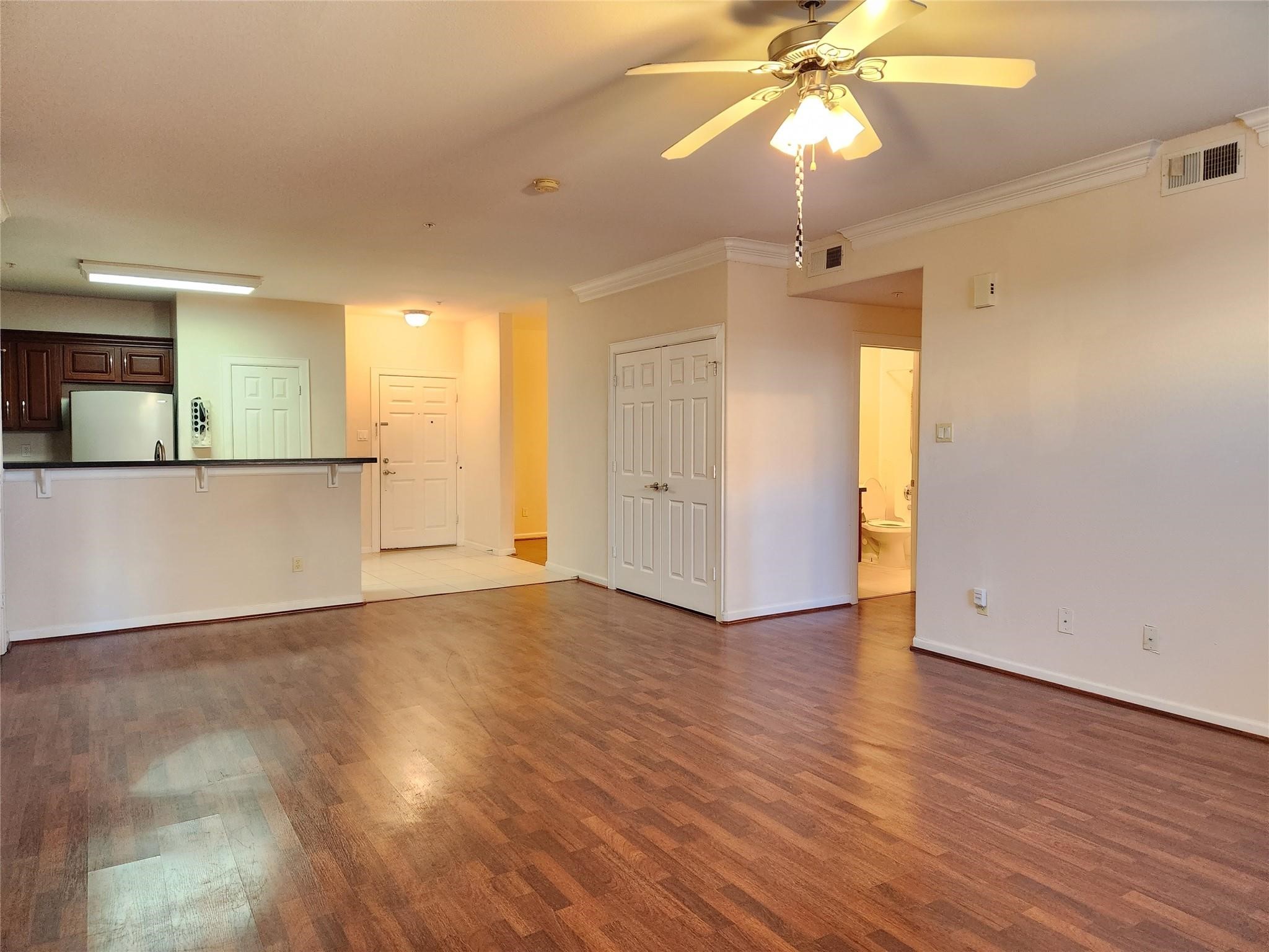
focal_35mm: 23
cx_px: 634
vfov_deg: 58.9
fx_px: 843
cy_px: 476
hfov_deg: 73.9
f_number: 1.8
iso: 1000
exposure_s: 1/120
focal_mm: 5.4
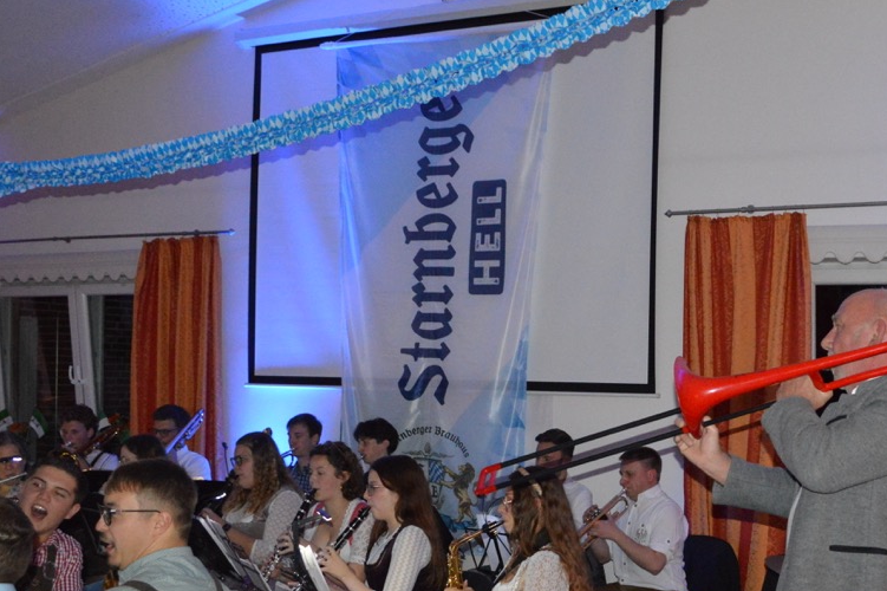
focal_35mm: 46
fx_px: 1133
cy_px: 387
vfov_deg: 29.0
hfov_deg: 41.6
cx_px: 657
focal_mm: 18
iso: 3200
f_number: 3.5
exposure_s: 1/60
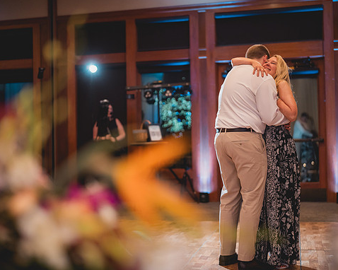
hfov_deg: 33.0
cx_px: 161
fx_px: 570
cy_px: 135
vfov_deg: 26.7
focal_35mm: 57
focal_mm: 50
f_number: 1.4
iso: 1250
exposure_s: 1/500
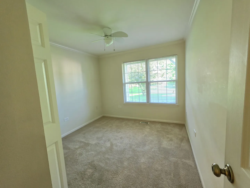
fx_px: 94
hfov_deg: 106.2
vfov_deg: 89.9
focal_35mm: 13
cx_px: 125
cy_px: 94
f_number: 1.9
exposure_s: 1/60
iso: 250
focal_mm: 2.2
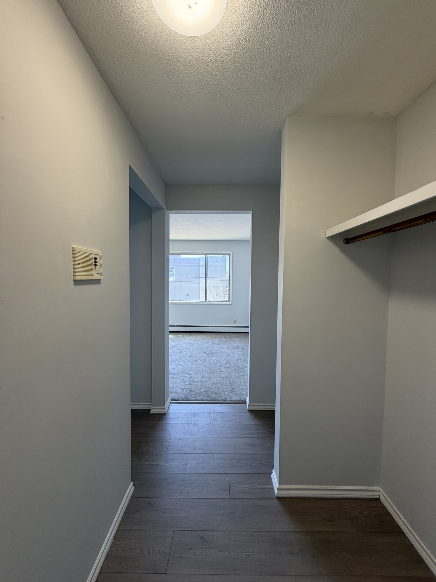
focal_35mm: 14
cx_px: 218
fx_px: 235
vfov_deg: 102.1
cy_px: 291
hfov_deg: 85.7
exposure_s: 1/120
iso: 160
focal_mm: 2.22
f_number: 2.2
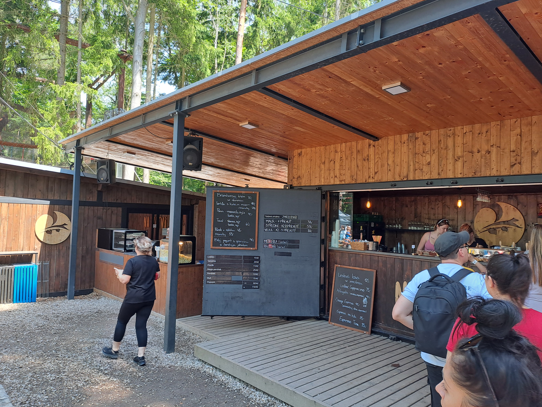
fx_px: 391
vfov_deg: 54.9
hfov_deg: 69.4
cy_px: 204
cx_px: 271
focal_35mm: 25
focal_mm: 4.65
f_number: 1.8
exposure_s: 1/100
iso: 40
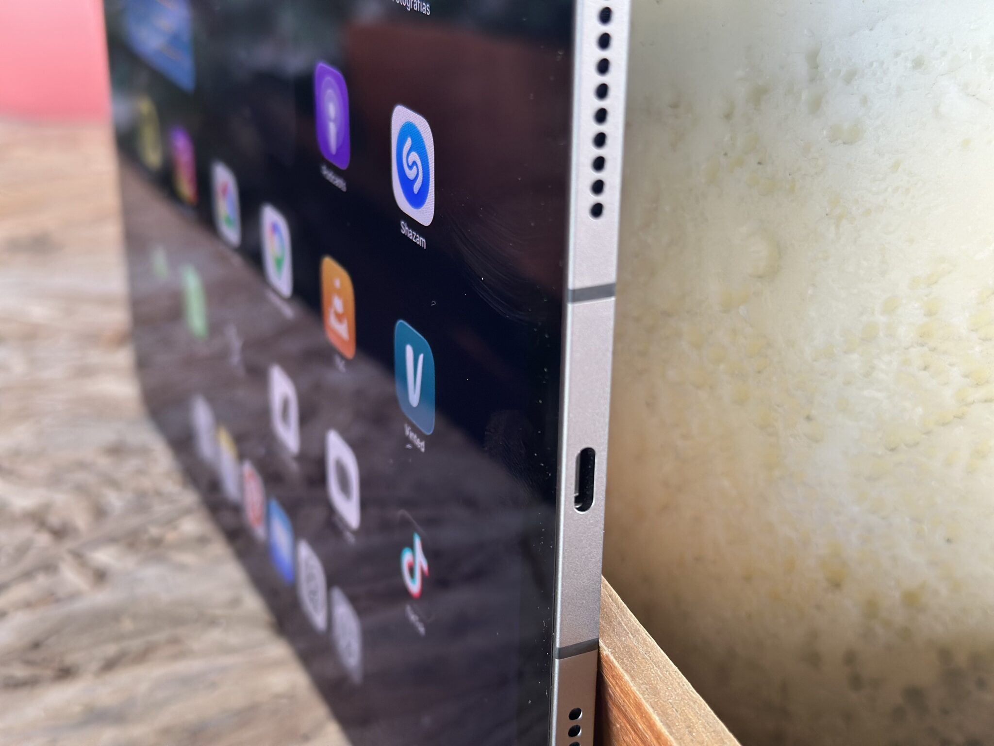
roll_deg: +2.2
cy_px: 373
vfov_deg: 30.3
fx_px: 1378
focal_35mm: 48
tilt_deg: -23.1
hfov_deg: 39.7
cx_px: 497
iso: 125
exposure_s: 1/109
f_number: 1.78
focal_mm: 6.86
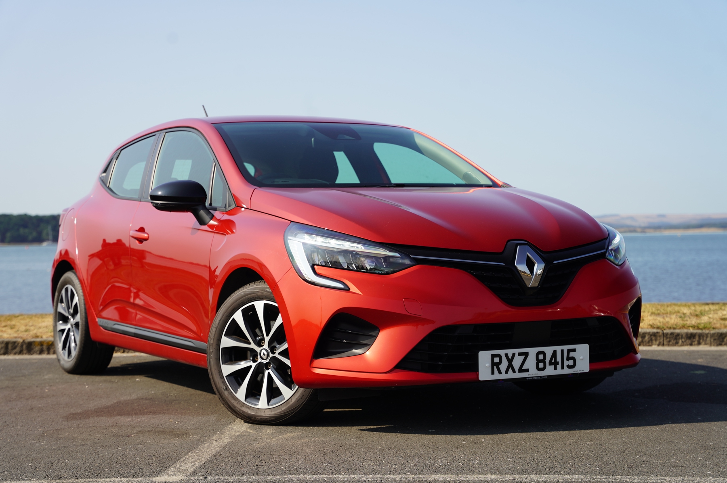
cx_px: 364
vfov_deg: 21.2
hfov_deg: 31.4
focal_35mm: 64
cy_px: 242
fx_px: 1293
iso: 100
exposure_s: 1/320
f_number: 5
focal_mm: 64.1
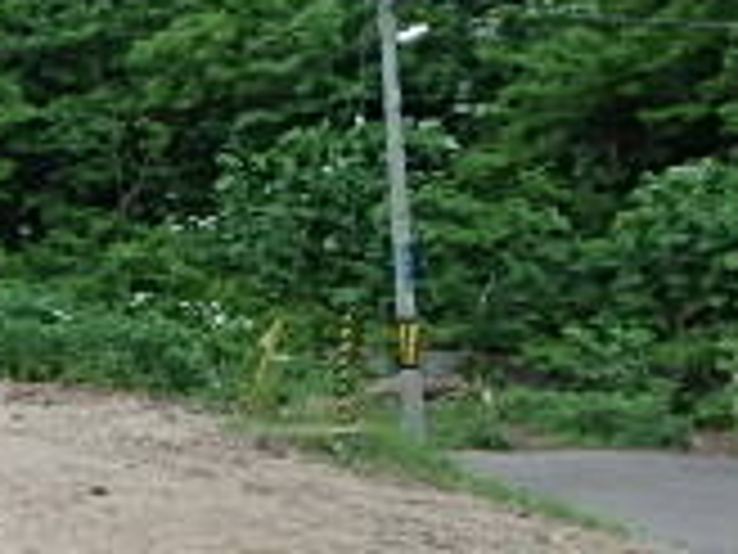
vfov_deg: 17.9
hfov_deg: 19.9
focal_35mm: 82
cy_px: 158
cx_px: -428
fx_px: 1748
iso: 125
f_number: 3.5
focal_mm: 3.7
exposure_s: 1/250
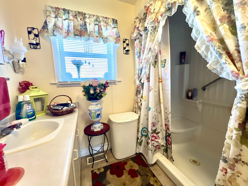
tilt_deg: -6.5
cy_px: 93
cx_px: 124
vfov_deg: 89.9
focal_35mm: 13
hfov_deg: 106.2
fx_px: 93
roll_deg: +3.1
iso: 200
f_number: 1.8
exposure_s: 1/120
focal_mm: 1.57
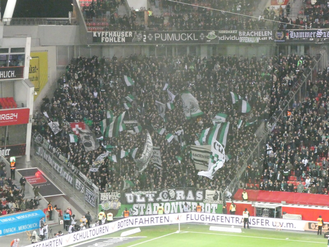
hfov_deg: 14.6
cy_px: 124
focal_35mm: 135
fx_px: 1283
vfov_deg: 11.0
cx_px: 164
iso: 2500
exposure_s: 1/125
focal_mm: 24.2
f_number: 5.3
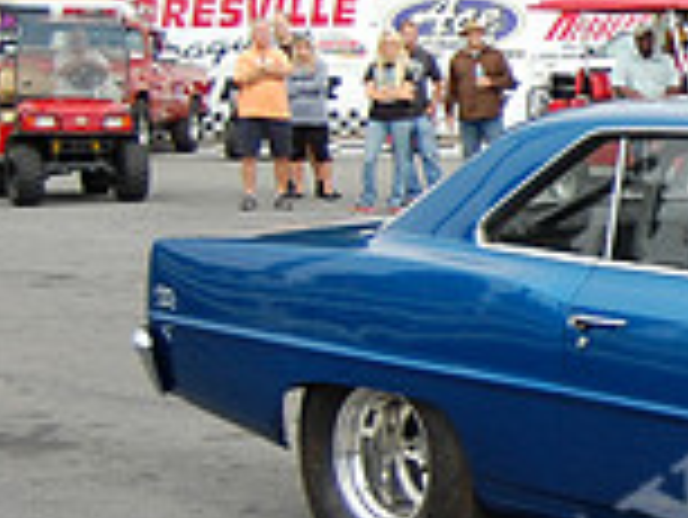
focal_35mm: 126
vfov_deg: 11.8
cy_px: 306
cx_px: 1039
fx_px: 2503
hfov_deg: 14.6
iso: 400
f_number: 3.8
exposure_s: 1/1000
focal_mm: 23
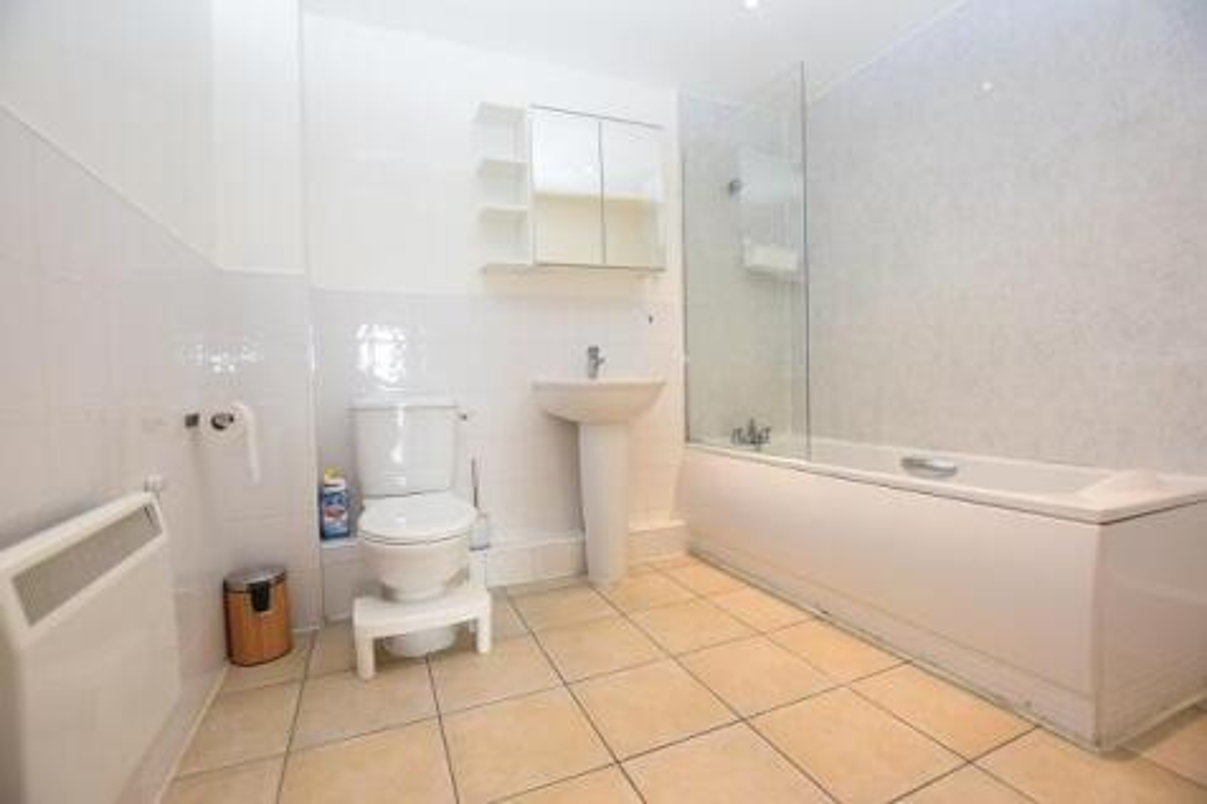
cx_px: 604
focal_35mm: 15
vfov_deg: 77.3
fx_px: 503
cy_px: 402
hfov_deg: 100.4
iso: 800
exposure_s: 1/80
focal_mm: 10
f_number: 4.5
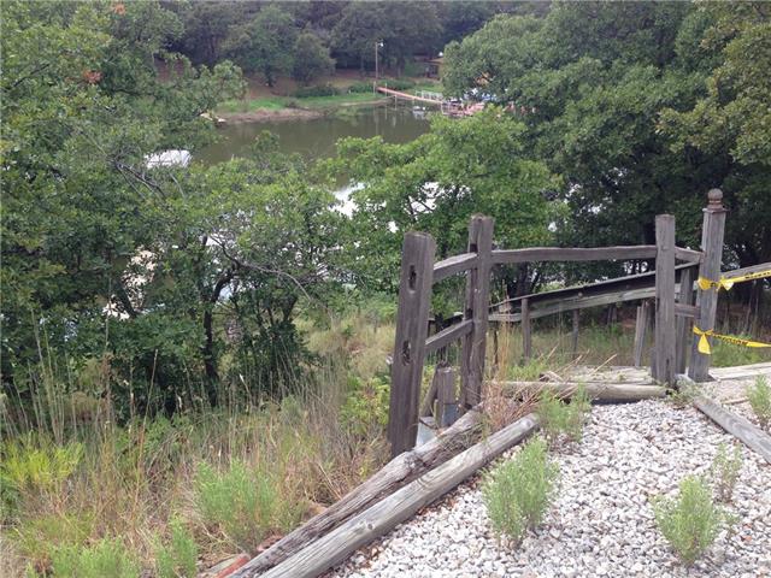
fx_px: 735
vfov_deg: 42.9
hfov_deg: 55.4
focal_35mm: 33
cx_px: 386
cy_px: 289
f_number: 2.4
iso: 50
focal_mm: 4.13
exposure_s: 1/430
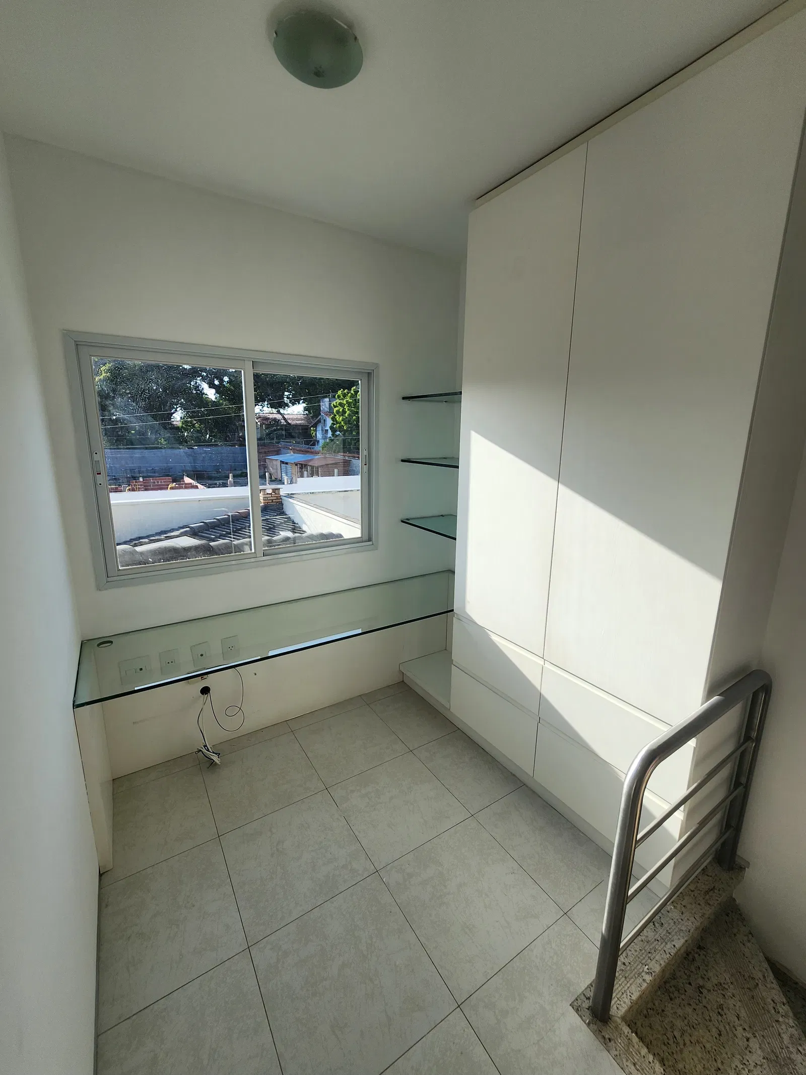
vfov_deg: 106.2
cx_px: 403
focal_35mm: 13
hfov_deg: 89.9
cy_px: 538
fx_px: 404
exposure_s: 1/713
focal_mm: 2.2
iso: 50
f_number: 2.2
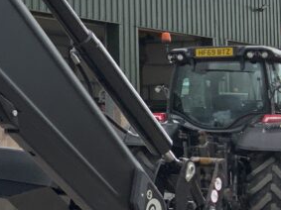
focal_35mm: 105
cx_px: -149
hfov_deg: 16.9
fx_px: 852
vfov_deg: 13.9
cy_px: 4
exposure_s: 1/2141
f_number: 1.8
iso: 16
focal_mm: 3
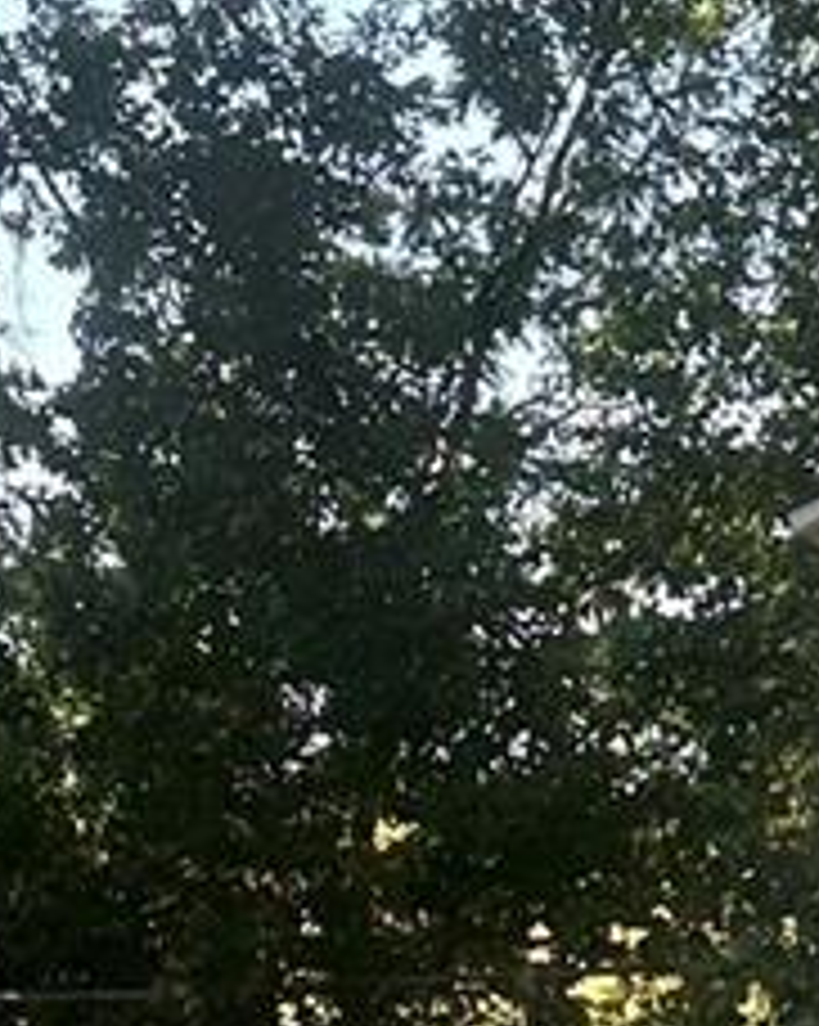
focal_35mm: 171
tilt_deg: -6.3
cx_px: 652
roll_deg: +1.4
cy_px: 1431
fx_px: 5188
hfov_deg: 9.0
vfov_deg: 11.0
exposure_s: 1/909
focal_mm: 5.7
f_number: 1.5
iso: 50
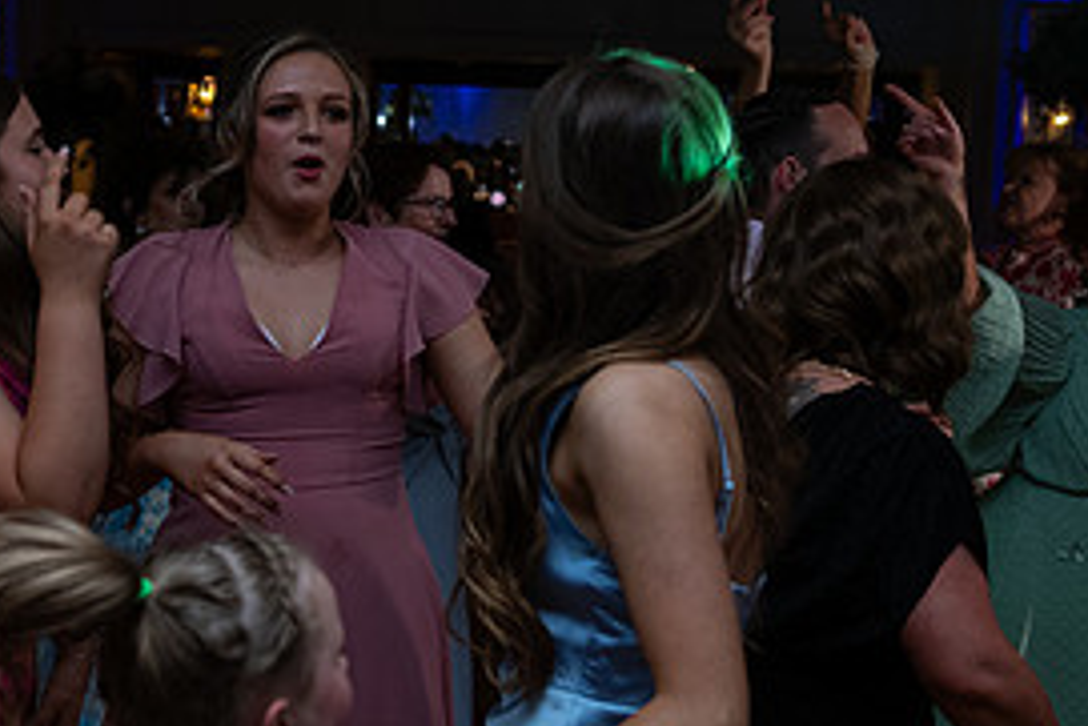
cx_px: 273
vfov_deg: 17.7
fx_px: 2328
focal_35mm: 77
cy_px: 411
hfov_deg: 26.0
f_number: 3.5
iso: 640
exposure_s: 1/160
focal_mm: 36
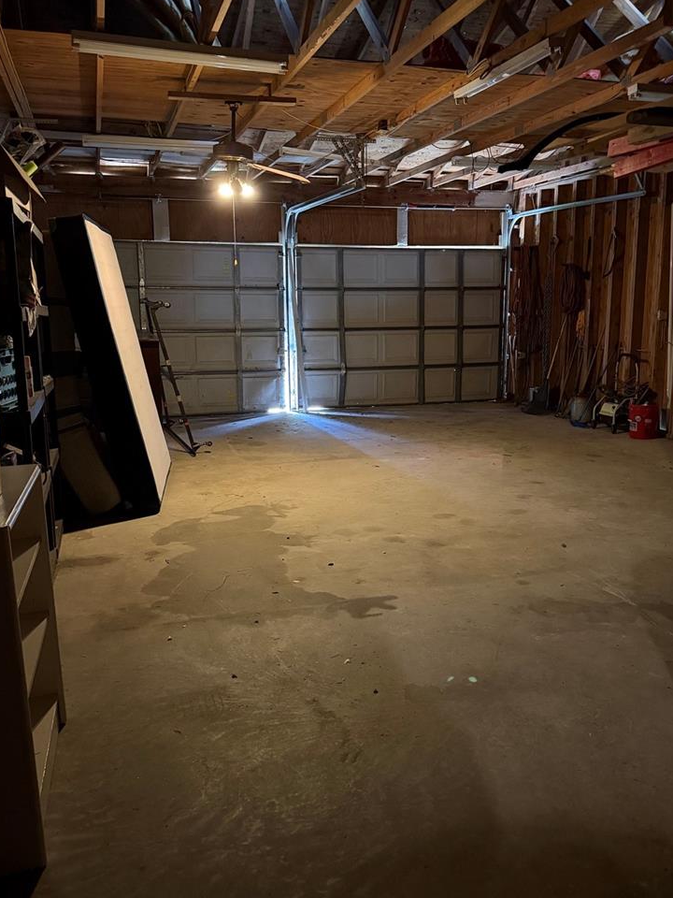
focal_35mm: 30
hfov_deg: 46.8
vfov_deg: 59.9
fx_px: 778
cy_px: 427
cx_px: 351
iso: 1250
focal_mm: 6.76
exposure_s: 1/30
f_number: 1.78
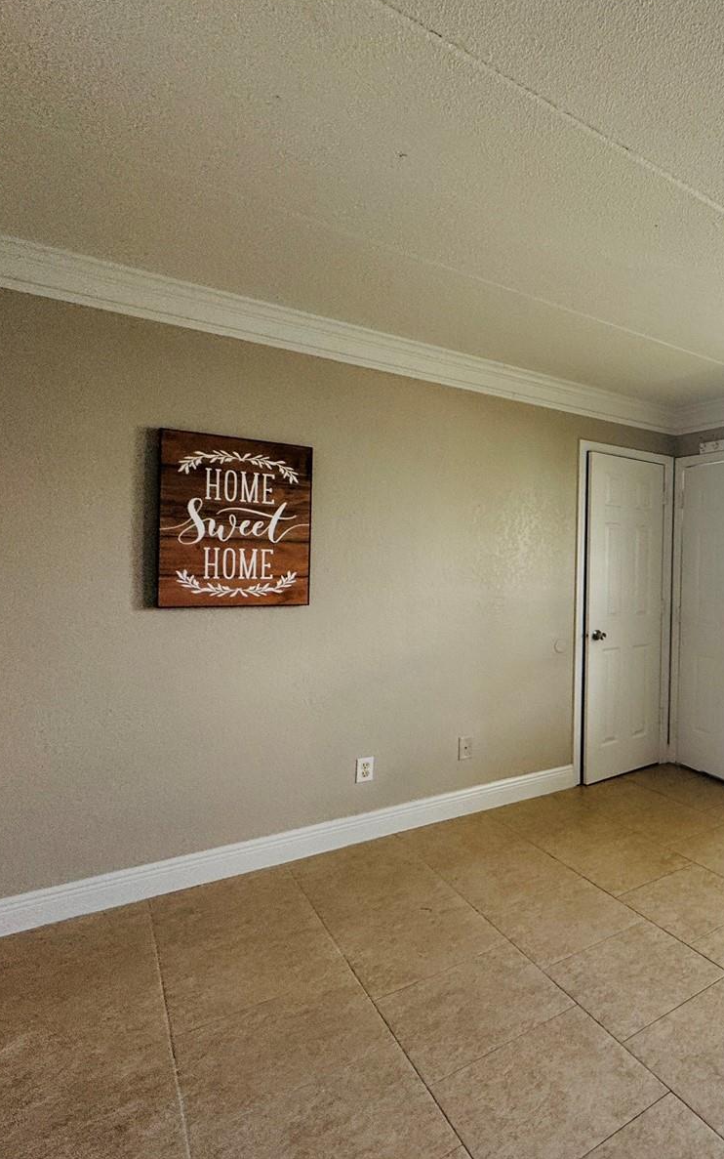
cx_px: 738
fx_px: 631
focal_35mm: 20
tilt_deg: -0.7
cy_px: 575
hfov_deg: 48.2
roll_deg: -1.7
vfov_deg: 85.1
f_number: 2.2
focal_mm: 2.22
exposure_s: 1/99
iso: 100
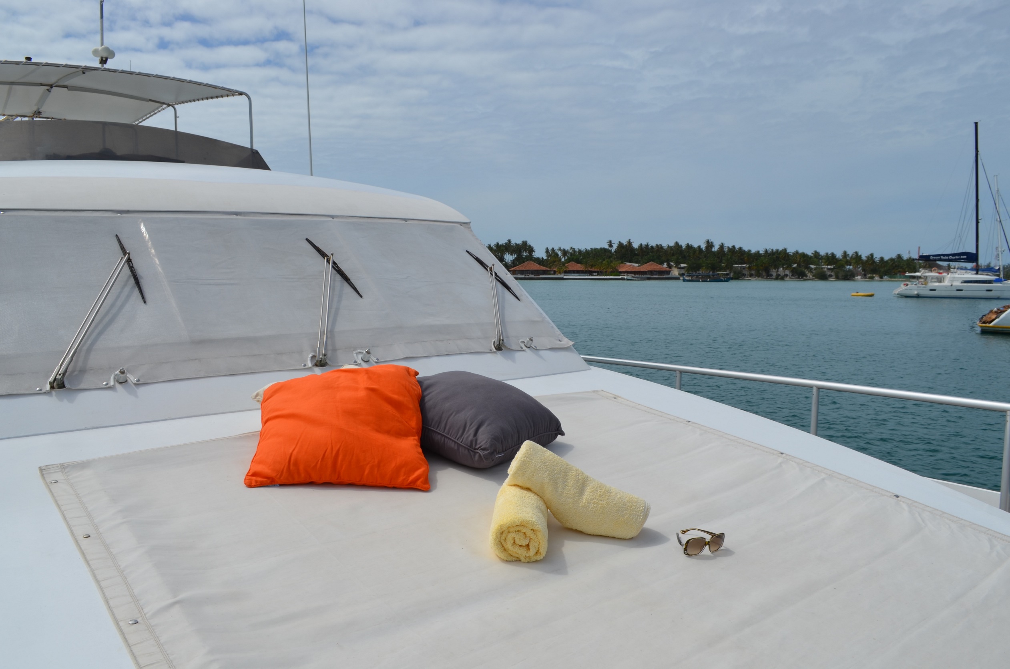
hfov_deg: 67.5
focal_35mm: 27
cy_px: 334
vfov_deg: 47.7
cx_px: 505
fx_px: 756
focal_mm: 18
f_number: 10
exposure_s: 1/400
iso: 100
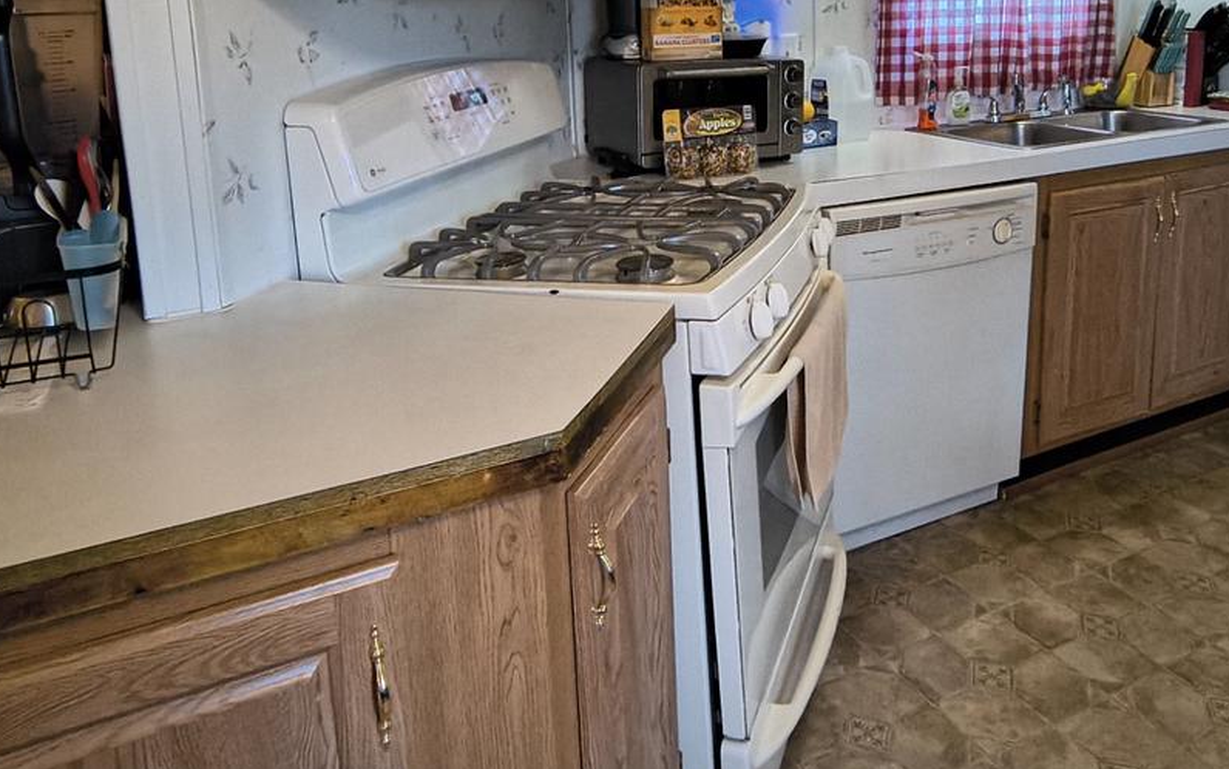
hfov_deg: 76.5
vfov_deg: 50.8
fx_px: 771
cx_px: 719
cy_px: 190
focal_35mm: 23
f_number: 2.2
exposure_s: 1/40
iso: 1354
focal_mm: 2.13
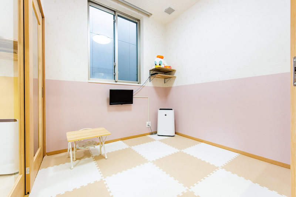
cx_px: 148
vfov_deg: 77.3
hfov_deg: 100.4
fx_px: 123
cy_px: 98
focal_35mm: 15
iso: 800
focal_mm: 15
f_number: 8
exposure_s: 1/60
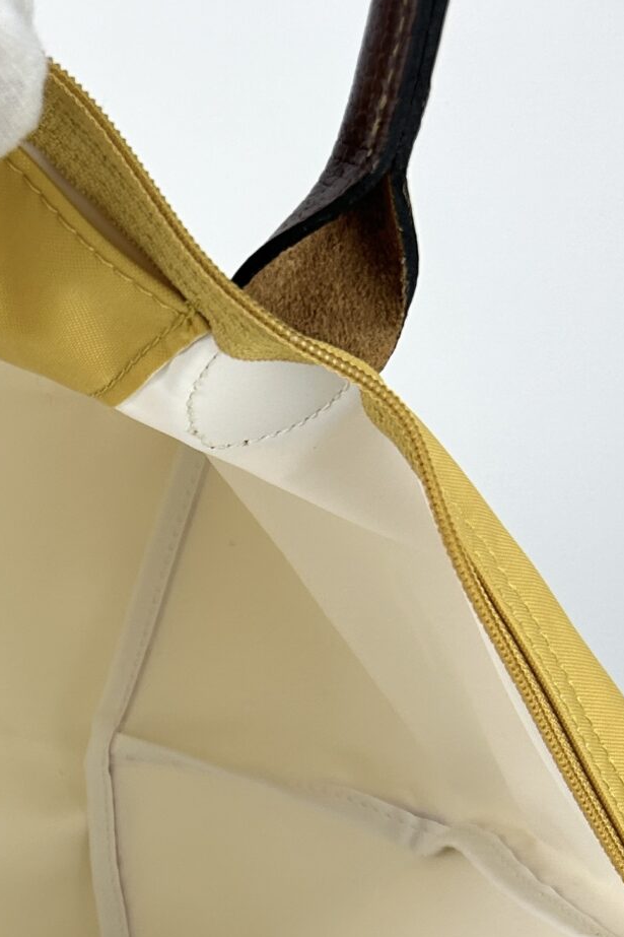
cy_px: 942
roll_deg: -4.6
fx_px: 1951
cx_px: -189
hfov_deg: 17.1
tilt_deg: -25.6
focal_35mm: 75
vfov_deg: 25.6
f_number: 1.5
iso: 32
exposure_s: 1/145
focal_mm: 5.7
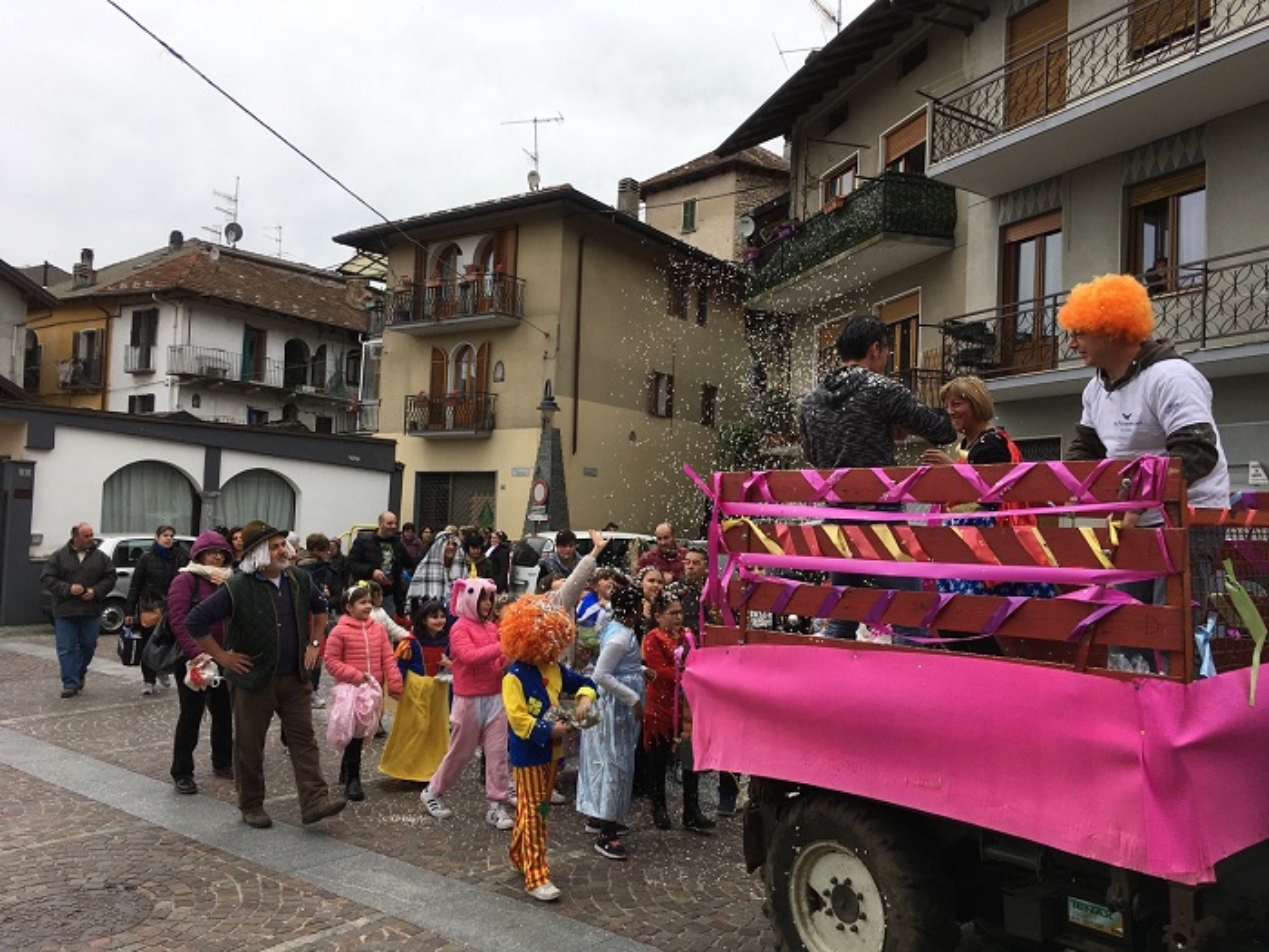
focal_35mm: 29
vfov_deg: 48.2
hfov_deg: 61.7
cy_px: 476
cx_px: 634
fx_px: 1063
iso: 25
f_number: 2.2
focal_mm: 4.15
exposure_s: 1/523
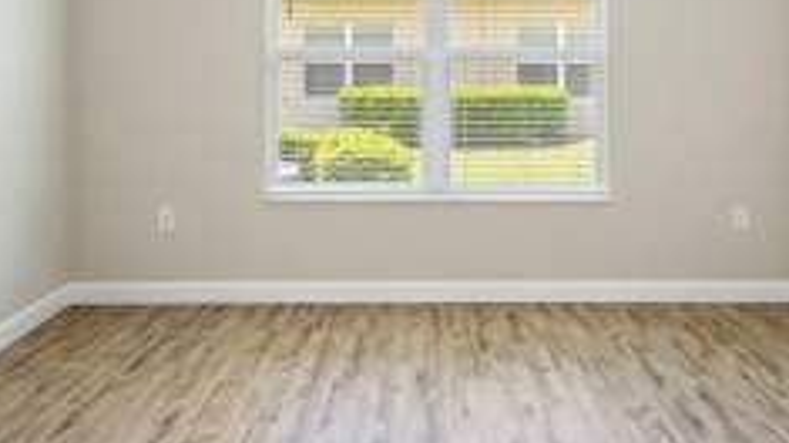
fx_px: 669
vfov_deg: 34.8
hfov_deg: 60.2
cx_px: 497
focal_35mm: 32
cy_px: 52
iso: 400
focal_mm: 10
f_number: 4.5
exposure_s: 1/13
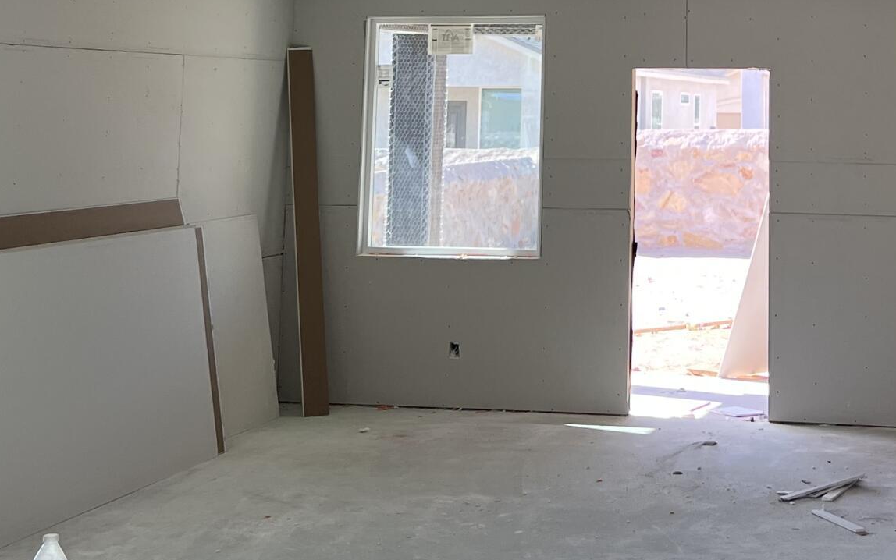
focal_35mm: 72
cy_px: -129
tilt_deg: +7.0
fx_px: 1759
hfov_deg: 28.1
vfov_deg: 17.2
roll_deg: -1.8
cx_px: 691
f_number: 1.5
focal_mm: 5.7
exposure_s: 1/316
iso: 50
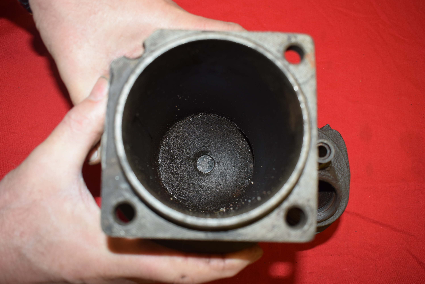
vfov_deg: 36.9
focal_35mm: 36
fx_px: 425
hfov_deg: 53.1
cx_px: 212
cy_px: 142
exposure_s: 1/60
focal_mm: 24
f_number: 5.6
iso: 400
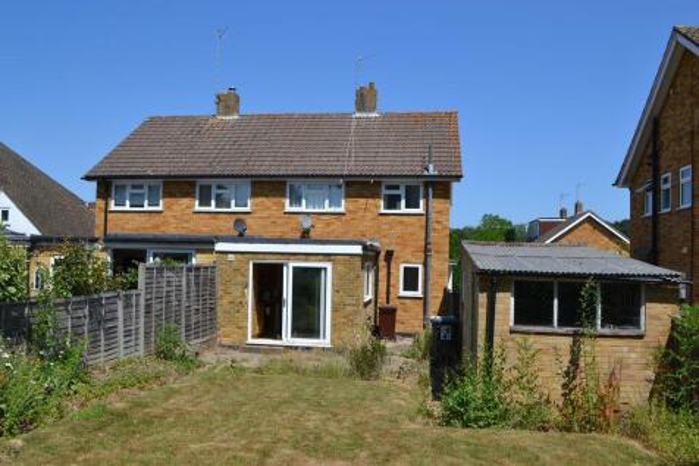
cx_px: 350
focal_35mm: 27
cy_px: 233
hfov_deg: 67.4
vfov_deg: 47.9
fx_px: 524
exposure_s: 1/250
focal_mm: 18
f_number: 8
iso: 100
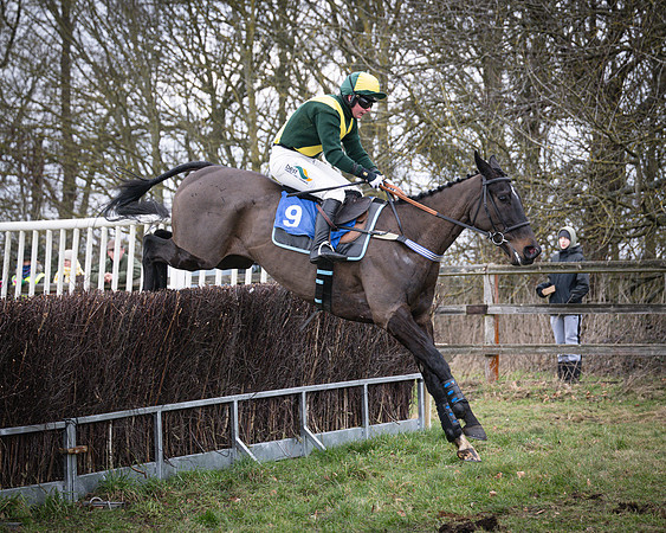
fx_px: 2134
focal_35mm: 108
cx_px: 341
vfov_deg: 14.2
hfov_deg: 17.7
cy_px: 216
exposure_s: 1/1600
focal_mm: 70
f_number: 2.8
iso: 400
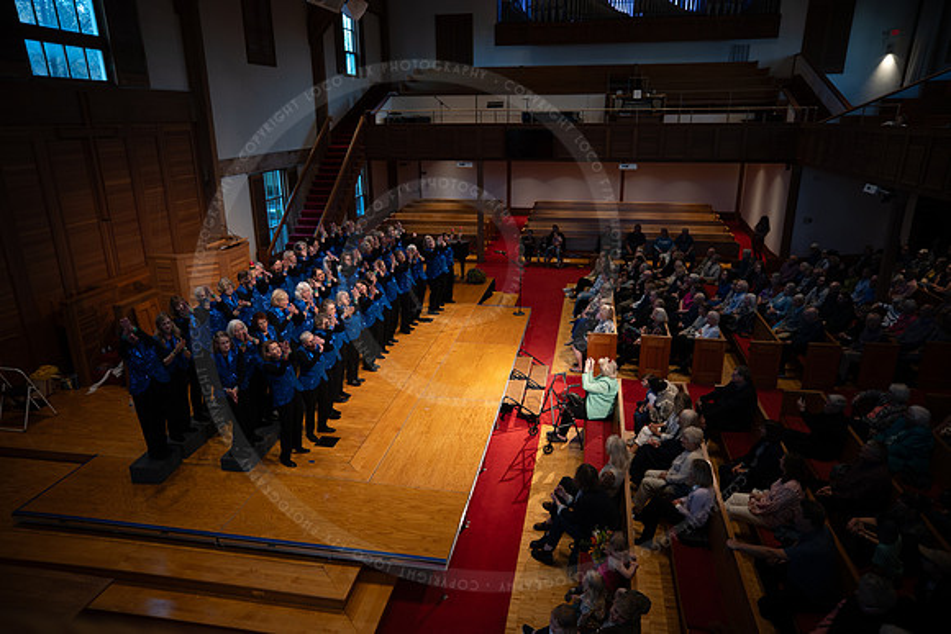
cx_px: 476
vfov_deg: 53.2
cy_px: 317
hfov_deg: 73.7
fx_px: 634
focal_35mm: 24
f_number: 1.8
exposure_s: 1/160
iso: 250
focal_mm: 24
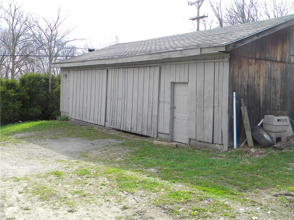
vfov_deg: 39.7
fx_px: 306
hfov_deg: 51.4
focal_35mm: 36
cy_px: 110
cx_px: 147
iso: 80
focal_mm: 6.4
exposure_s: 1/228
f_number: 3.7
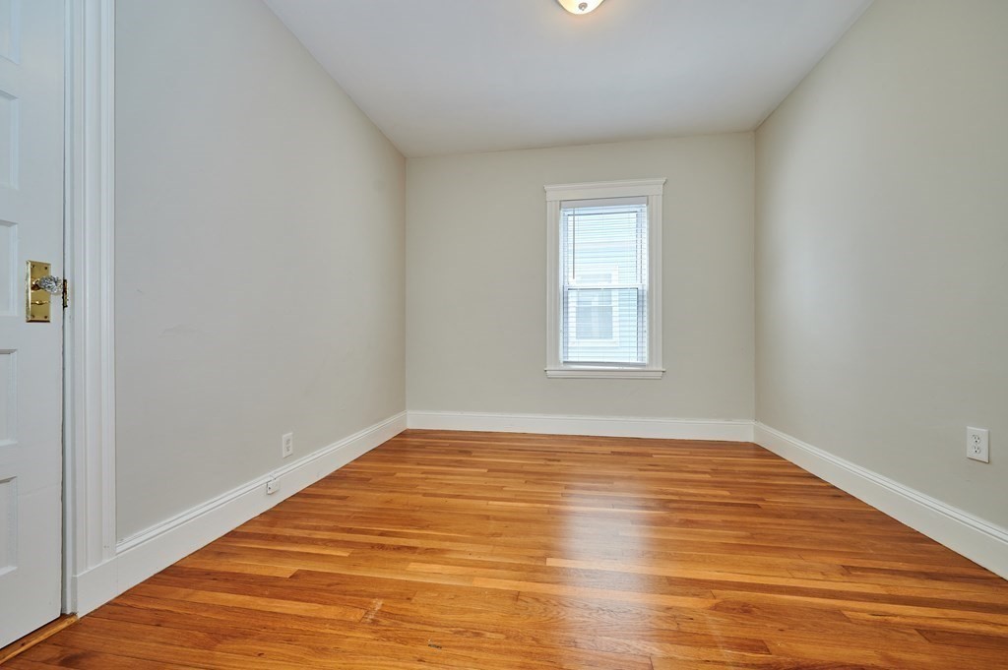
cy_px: 335
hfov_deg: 104.3
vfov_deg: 81.1
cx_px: 504
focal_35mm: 14
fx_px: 392
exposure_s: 1/80
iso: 200
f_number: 5.6
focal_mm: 14
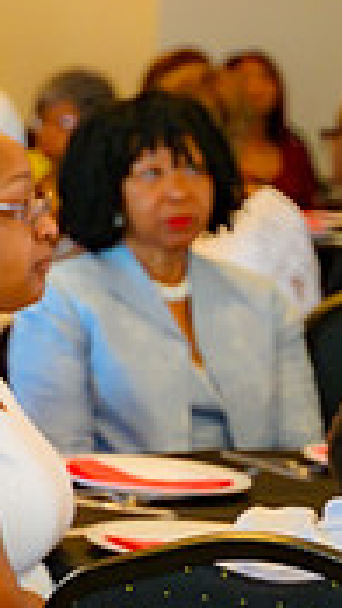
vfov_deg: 11.4
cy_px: -10
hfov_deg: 6.0
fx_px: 3012
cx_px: -667
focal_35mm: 187
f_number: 2.8
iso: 90
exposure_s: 1/100
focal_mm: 48
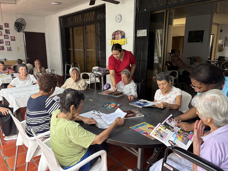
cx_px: 114
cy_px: 86
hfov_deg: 67.3
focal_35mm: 26
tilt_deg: -11.5
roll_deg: +0.2
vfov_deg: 53.1
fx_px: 171
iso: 125
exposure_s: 1/82
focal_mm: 5.96
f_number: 1.6
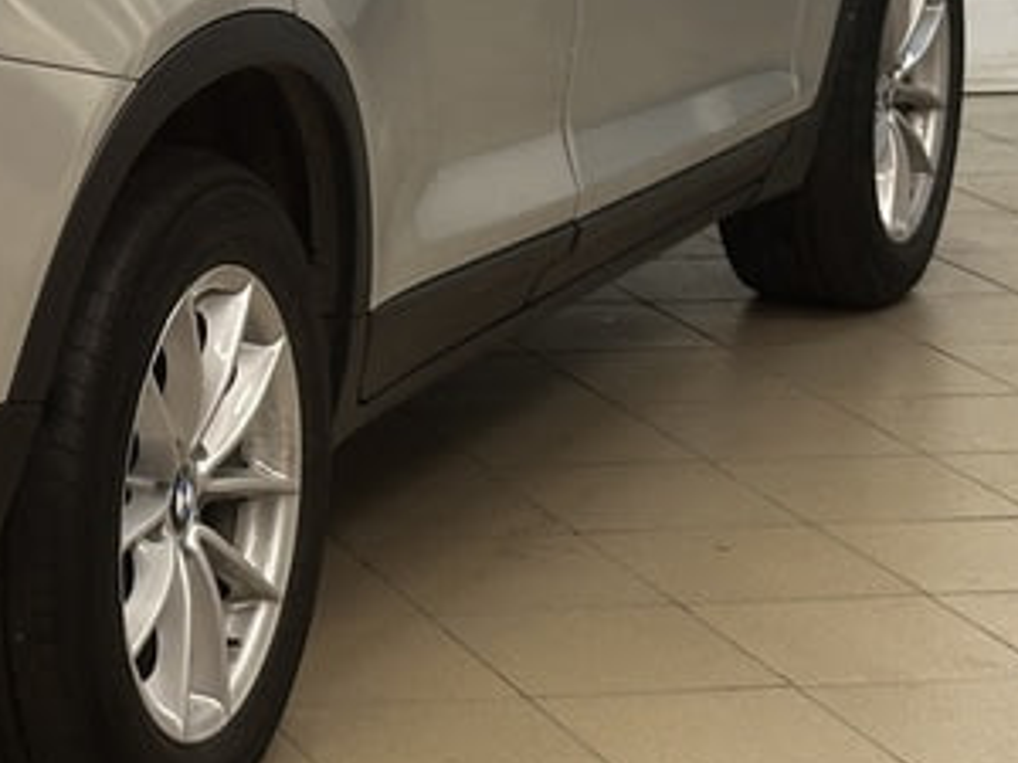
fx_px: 4235
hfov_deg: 13.2
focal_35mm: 144
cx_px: -343
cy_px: -83
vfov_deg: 10.2
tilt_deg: -7.3
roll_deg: -0.6
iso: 64
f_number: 1.78
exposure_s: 1/50
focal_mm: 6.86
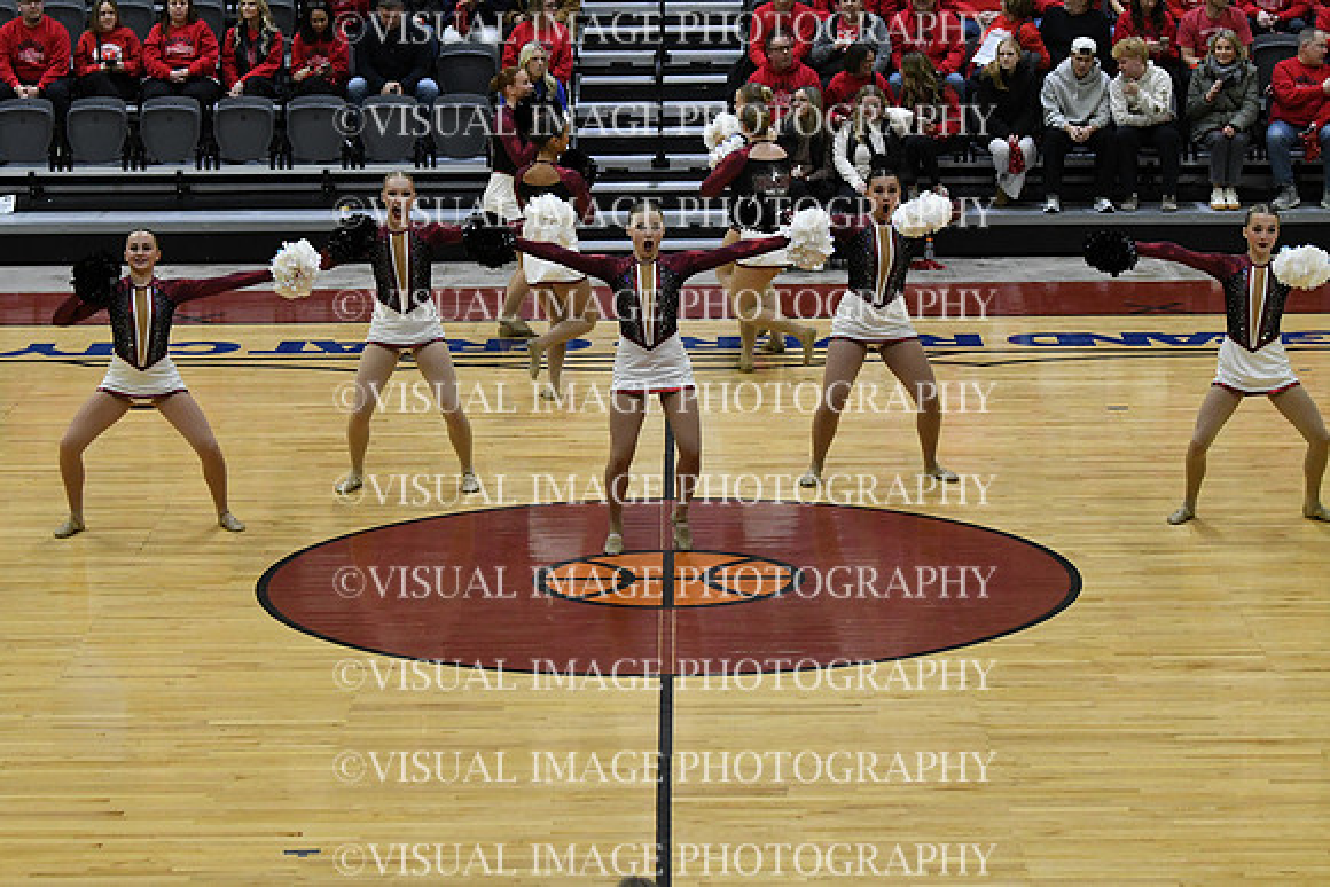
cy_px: 444
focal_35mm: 105
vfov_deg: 13.0
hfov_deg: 19.5
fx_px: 3880
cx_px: 665
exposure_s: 1/500
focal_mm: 70
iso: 4000
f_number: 4
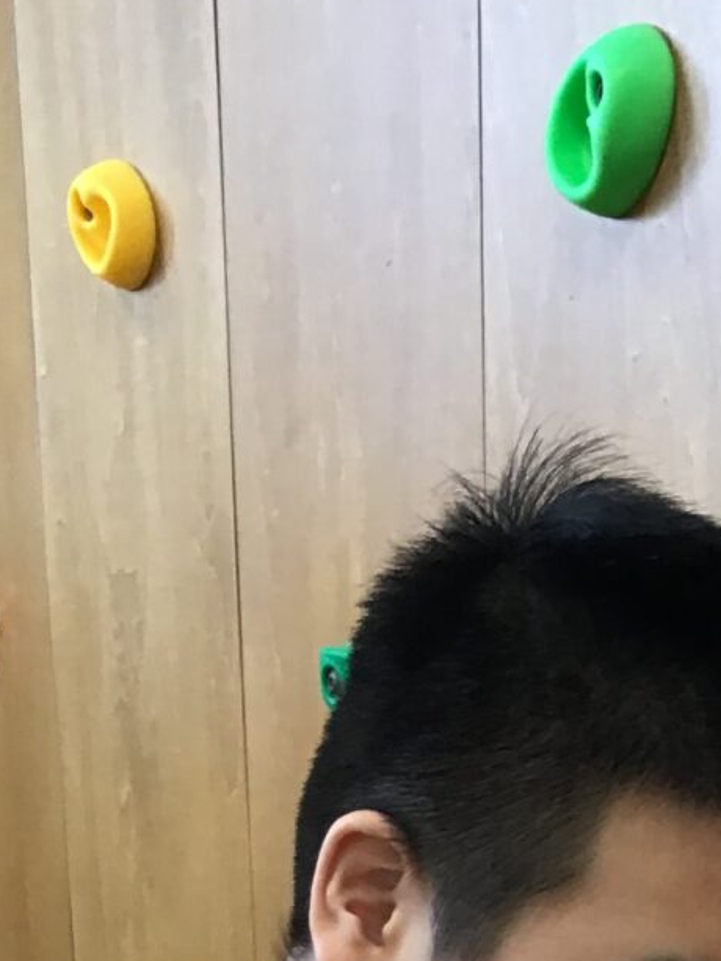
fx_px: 2526
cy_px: 1364
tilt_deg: -19.1
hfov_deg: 16.0
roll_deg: -1.6
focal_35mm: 91
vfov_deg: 19.3
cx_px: 674
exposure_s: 1/30
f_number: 2.4
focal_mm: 3.3
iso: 50
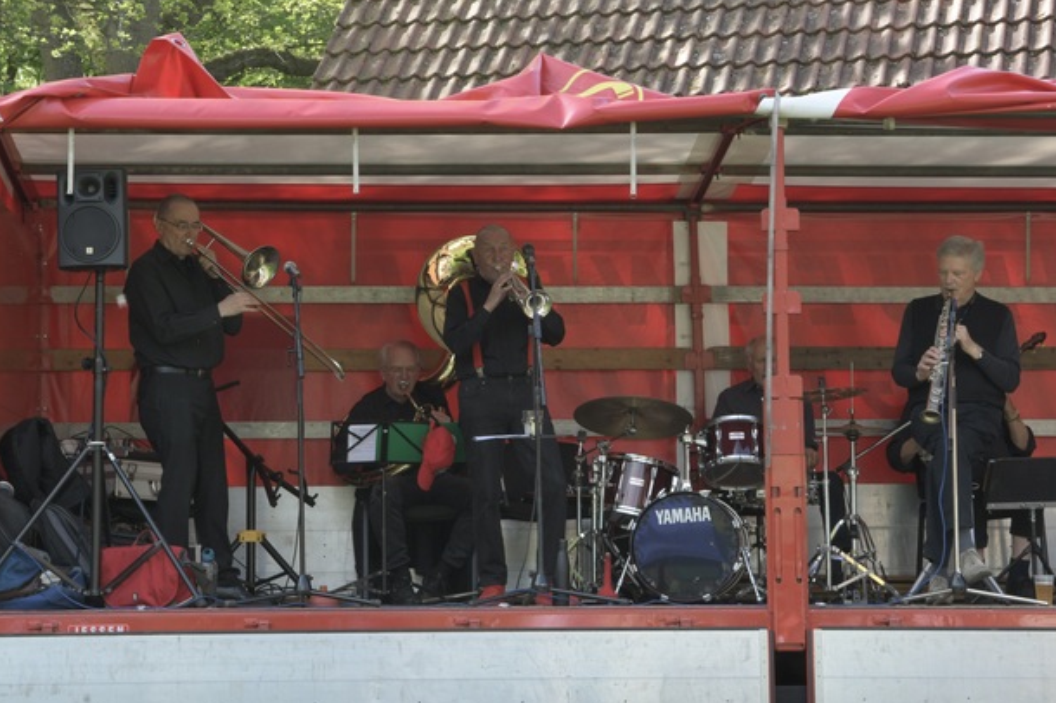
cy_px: 360
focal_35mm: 71
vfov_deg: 19.3
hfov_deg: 28.7
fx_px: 2067
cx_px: 546
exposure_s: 1/100
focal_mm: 45
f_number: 10
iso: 250
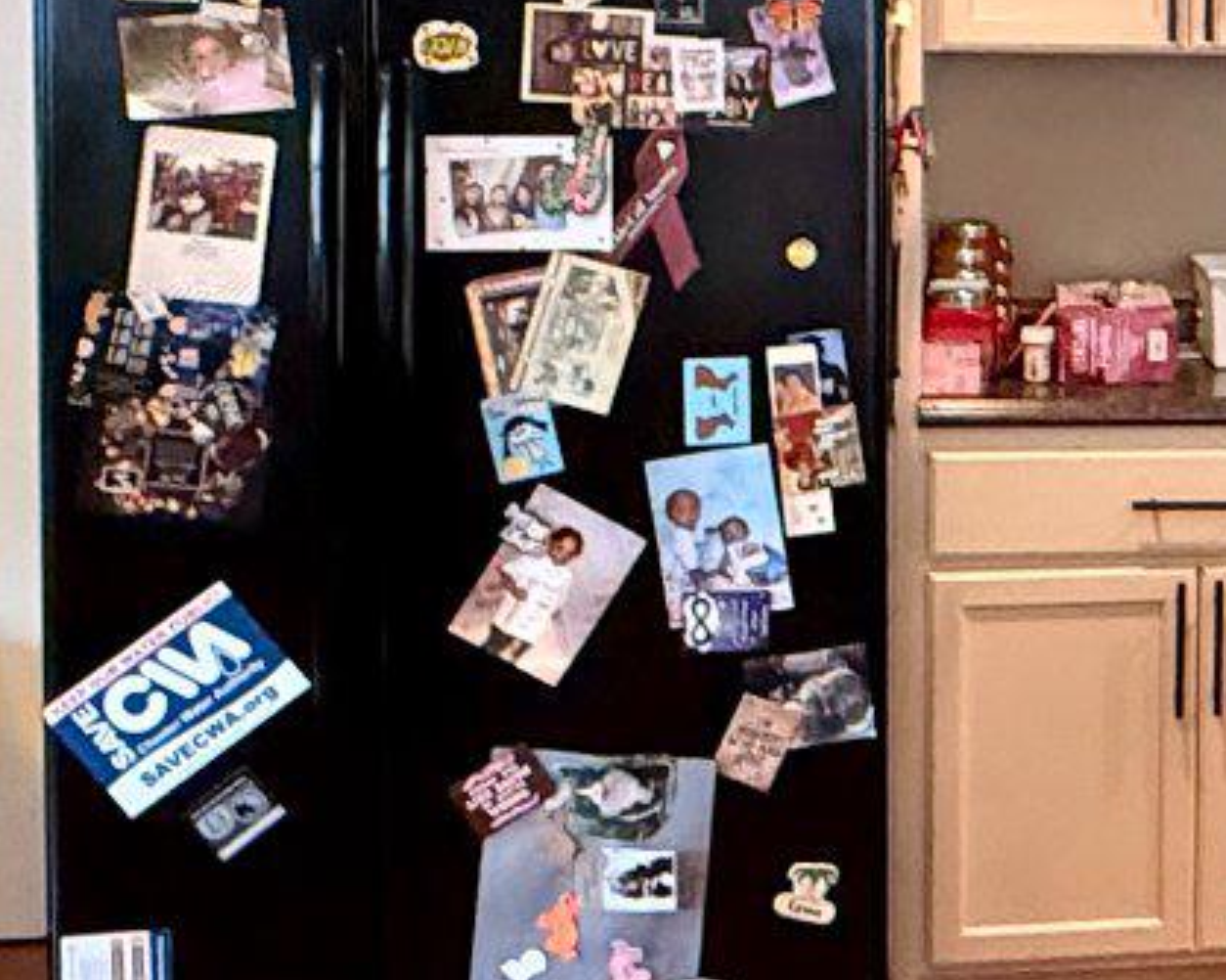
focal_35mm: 67
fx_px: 2430
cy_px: 164
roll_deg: -0.8
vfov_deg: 22.4
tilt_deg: -1.8
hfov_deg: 25.5
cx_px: 1452
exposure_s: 1/60
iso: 800
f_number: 2.2
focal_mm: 2.22
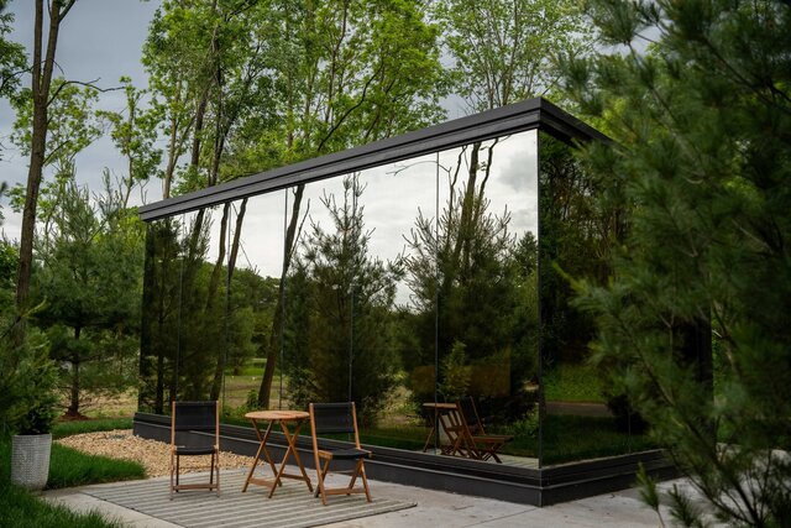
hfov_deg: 54.4
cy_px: 264
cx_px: 396
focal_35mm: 35
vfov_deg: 37.9
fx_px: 769
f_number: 2.8
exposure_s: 1/320
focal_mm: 35
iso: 100
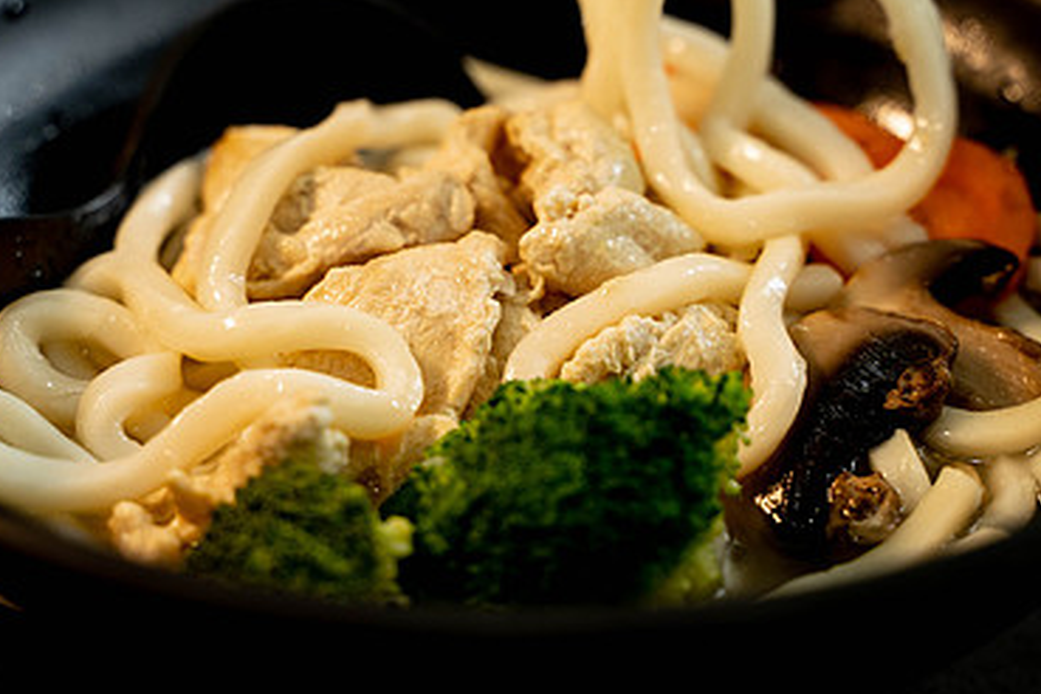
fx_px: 3181
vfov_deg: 12.4
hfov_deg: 18.6
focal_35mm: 110
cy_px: 176
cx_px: 573
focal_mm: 70
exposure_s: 1/160
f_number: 4
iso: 640
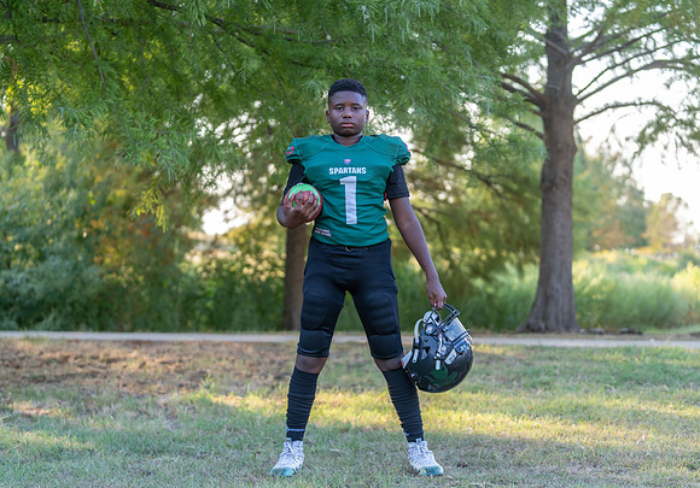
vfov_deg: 18.8
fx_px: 1475
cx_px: 368
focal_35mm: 75
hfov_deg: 26.7
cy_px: 245
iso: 250
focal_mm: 70
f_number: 2.8
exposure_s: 1/320
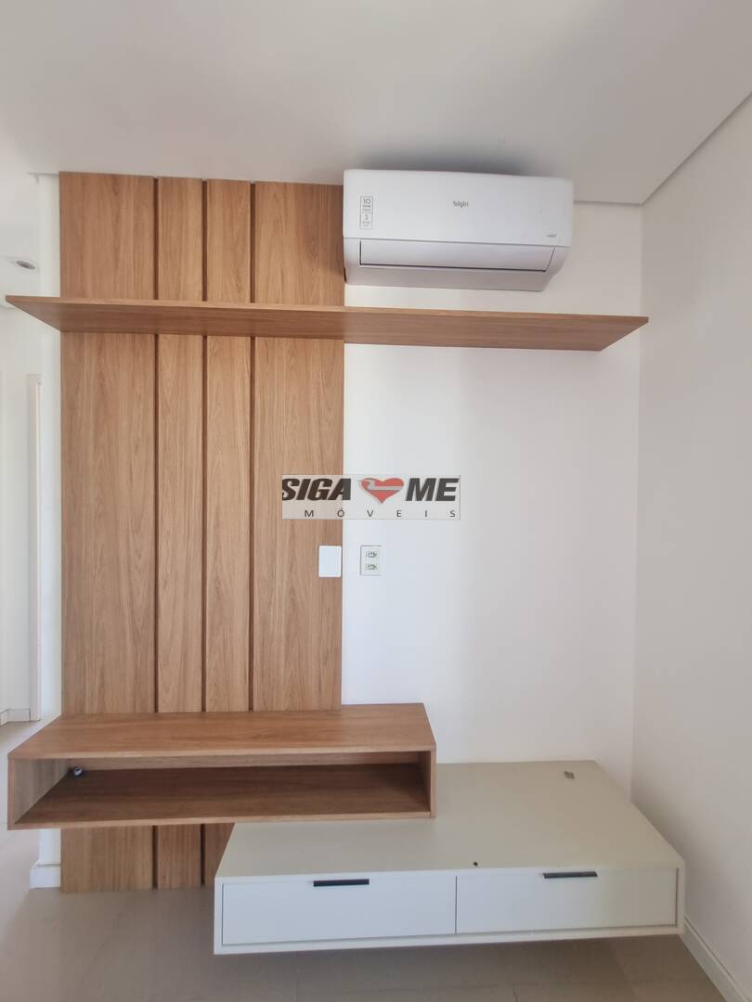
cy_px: 501
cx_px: 376
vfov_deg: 106.2
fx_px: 377
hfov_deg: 89.9
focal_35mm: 13
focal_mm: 1.74
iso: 125
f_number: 2.2
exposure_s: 1/60
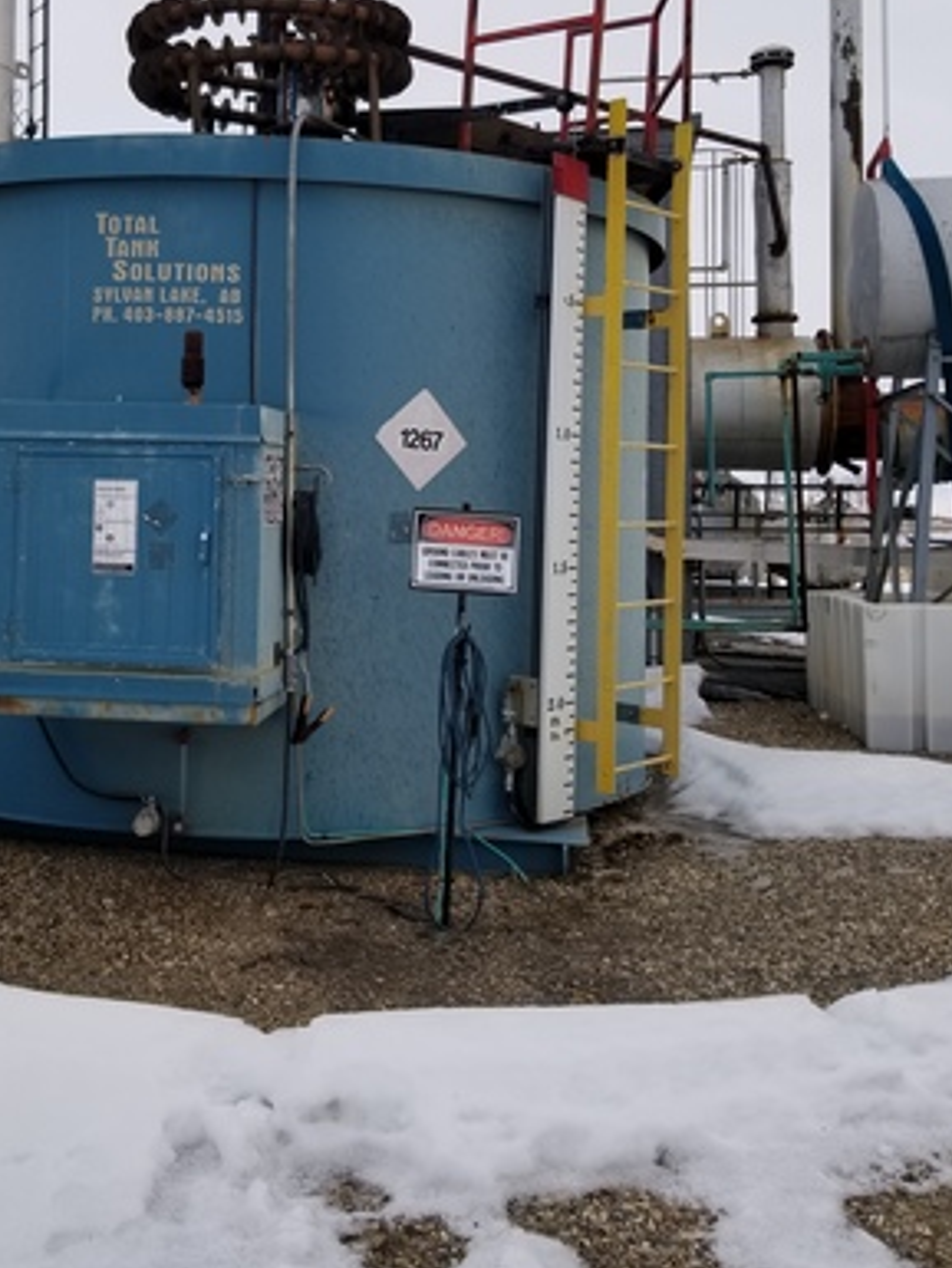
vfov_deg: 50.3
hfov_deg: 39.3
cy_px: 413
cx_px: 336
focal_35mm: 36
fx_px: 1319
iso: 50
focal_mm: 4.25
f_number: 1.7
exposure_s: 1/933
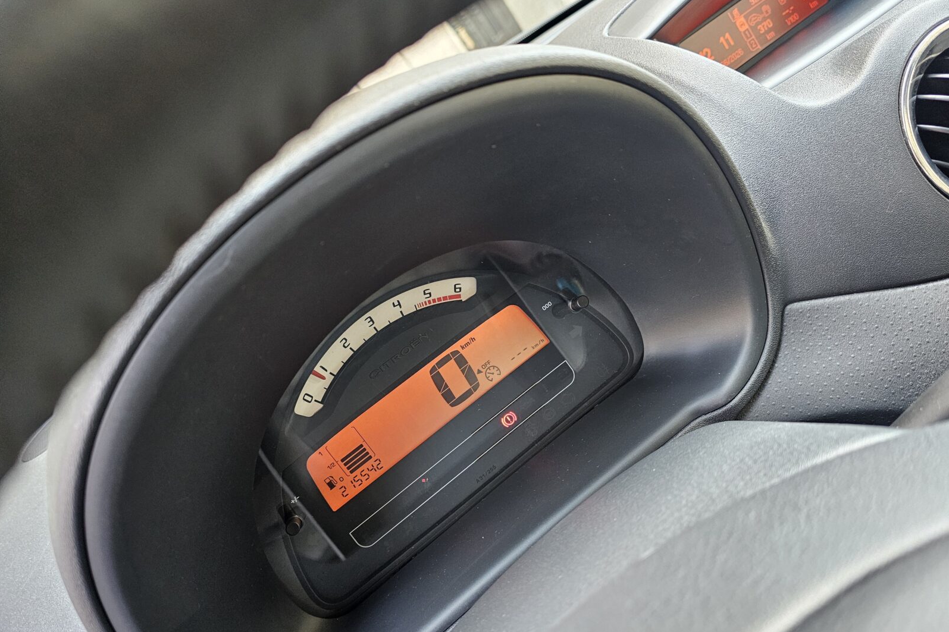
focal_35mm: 24
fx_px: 633
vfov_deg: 53.0
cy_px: 346
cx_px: 474
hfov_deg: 73.7
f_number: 1.7
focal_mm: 6.3
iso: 800
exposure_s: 1/142
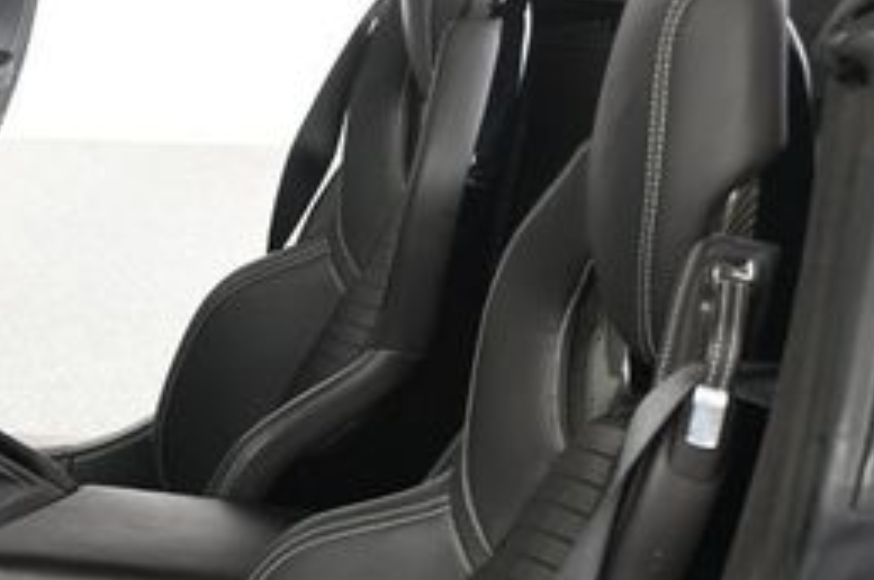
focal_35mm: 89
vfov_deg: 15.0
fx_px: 2158
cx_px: 24
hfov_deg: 22.1
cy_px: 600
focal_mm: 24
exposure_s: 1/160
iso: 100
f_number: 4.5
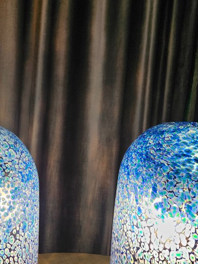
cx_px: 71
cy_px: 201
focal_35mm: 48
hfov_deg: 30.1
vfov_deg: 38.5
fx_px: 366
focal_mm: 5.4
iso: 50
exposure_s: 1/100
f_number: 1.8
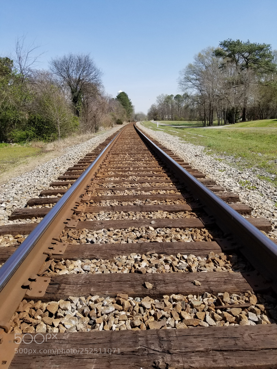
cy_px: 184
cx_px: 138
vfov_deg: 67.3
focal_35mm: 26
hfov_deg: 53.1
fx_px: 277
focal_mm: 4.25
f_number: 1.7
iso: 50
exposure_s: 1/2072
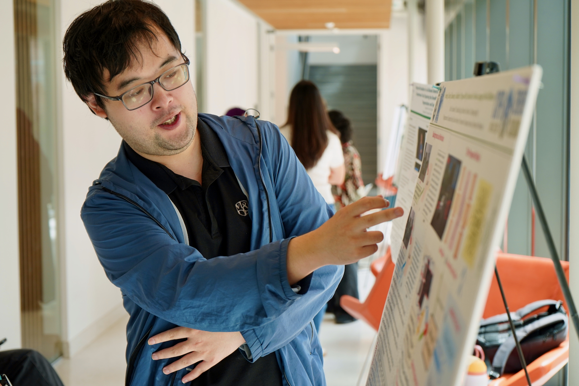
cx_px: 290
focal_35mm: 66
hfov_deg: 30.5
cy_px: 193
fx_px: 1062
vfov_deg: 20.6
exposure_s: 1/160
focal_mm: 66
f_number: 5.6
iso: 400
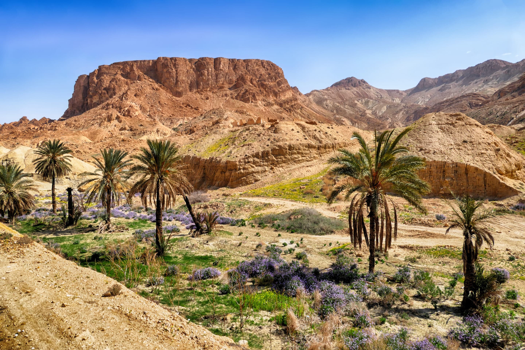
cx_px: 262
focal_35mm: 25
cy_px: 175
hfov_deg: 71.5
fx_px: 365
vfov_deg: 51.3
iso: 125
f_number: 7.1
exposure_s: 1/500
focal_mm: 9.1
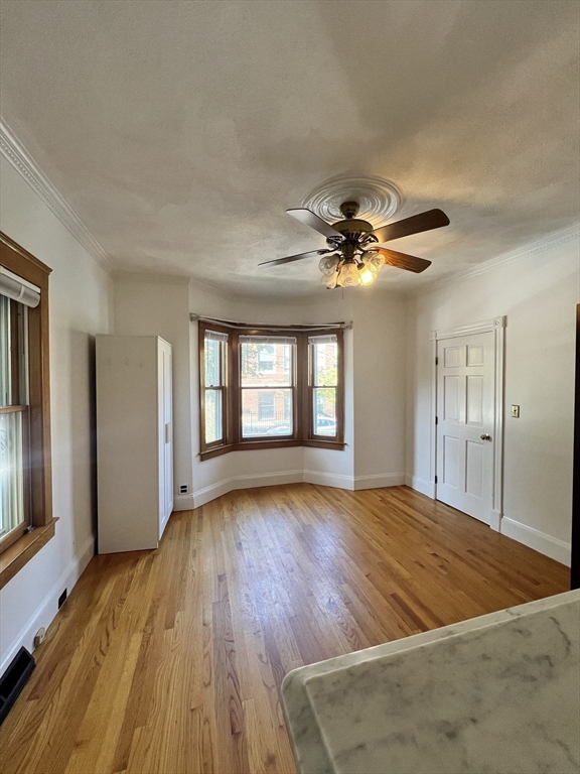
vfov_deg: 106.2
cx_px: 290
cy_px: 387
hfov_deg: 89.9
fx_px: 290
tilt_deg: -0.5
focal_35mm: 13
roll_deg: +0.5
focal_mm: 1.57
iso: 160
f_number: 1.8
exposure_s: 1/120
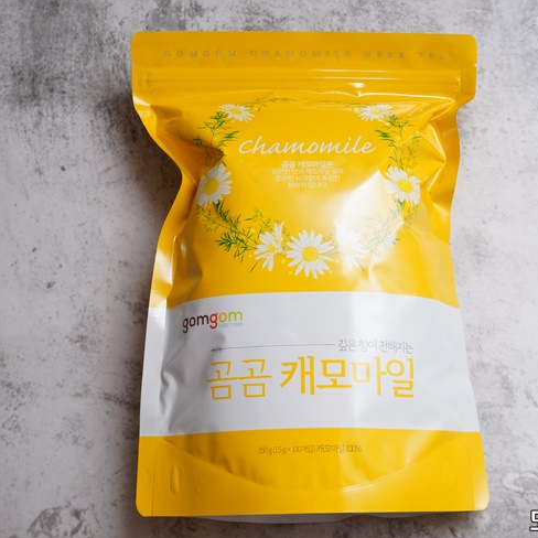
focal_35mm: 58
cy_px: 269
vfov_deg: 29.6
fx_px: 1020
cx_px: 319
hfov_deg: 29.5
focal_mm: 30
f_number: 11
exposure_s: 1/60
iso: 100
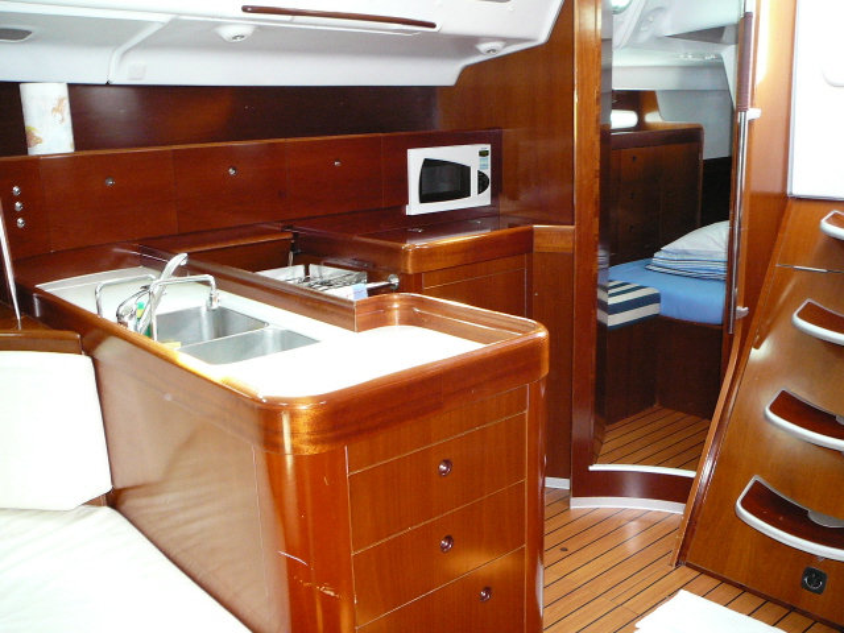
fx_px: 853
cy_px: 316
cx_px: 422
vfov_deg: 40.7
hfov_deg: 52.6
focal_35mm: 35
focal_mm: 5.2
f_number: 2.8
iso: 320
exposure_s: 1/30
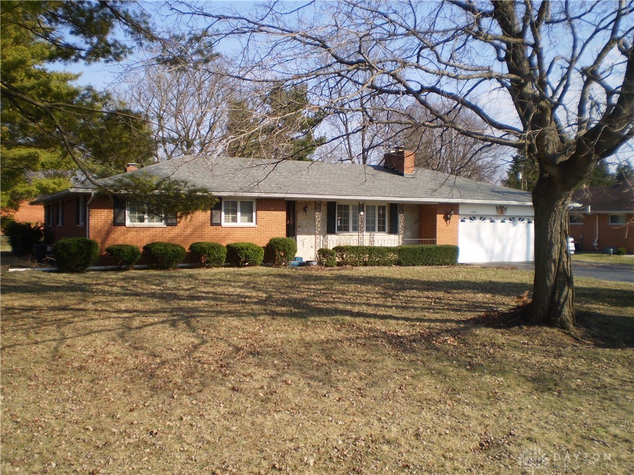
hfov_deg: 51.4
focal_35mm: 36
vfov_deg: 39.7
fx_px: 659
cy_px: 238
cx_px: 317
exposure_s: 1/800
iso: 64
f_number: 3.1
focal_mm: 6.3
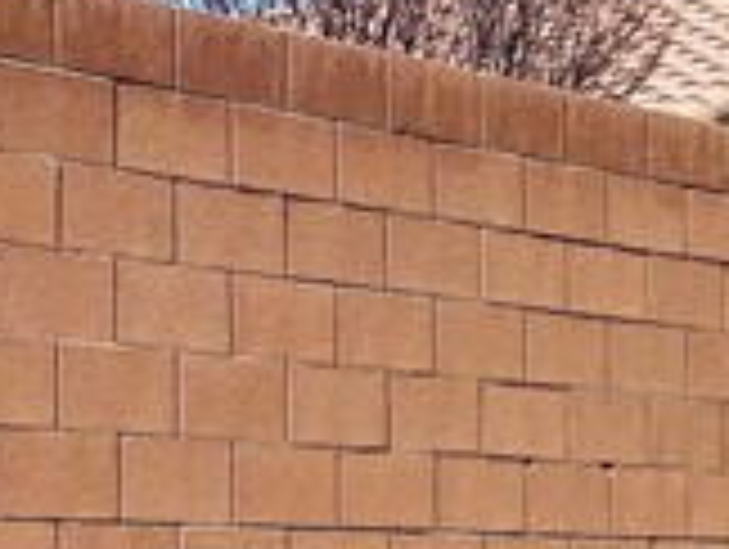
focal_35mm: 164
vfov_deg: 9.0
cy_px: 657
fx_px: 3459
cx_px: 621
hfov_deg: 12.0
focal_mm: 5.1
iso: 50
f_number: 1.6
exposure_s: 1/4651
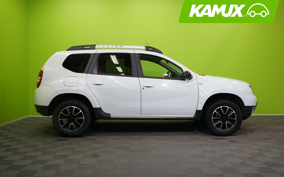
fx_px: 263
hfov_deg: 56.7
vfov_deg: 37.3
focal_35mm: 34
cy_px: 85
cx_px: 143
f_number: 6.3
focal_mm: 33
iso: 500
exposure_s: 1/40
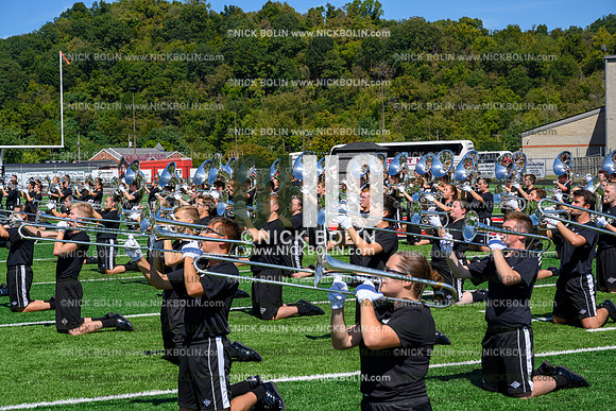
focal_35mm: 70
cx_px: 308
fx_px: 1198
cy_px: 206
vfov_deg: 19.5
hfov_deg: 28.8
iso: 160
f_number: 8
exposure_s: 1/640
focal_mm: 70
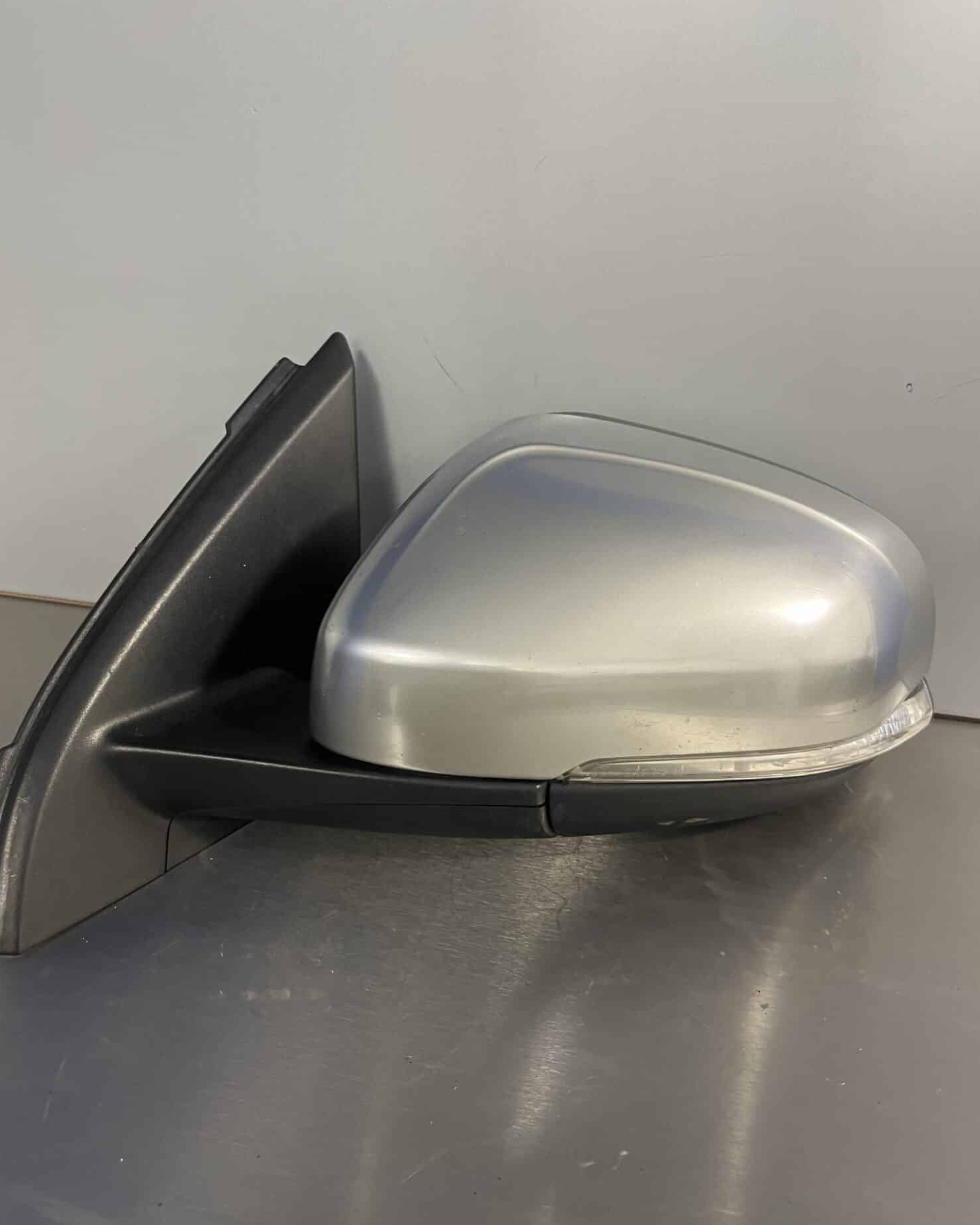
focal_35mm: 28
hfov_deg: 51.5
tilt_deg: -27.7
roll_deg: -1.5
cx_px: 476
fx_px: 1015
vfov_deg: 62.1
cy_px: 663
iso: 200
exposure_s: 1/50
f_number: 1.6
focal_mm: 5.1
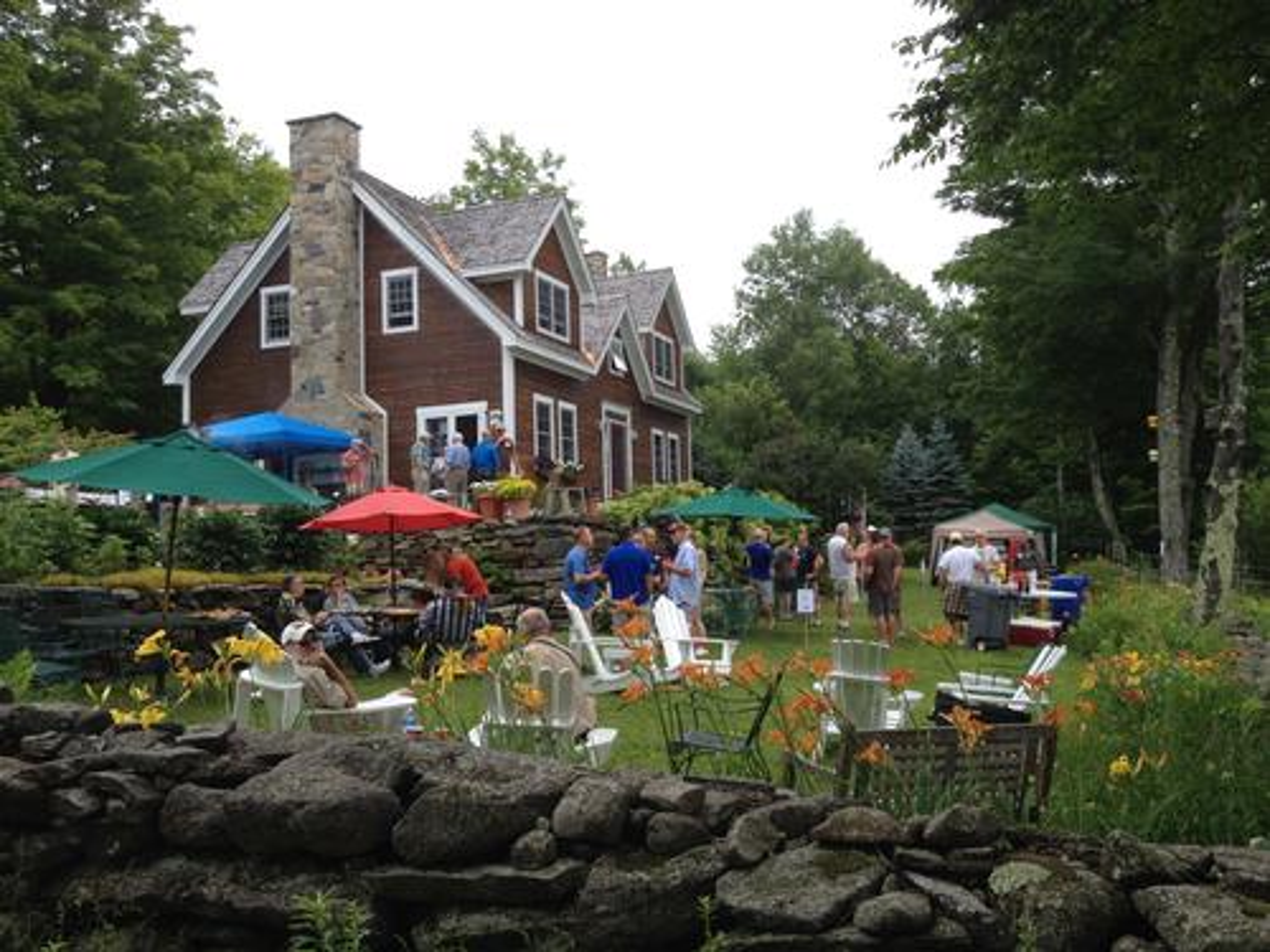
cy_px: 476
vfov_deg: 40.7
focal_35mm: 35
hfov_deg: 52.6
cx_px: 635
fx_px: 1284
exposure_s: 1/141
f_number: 2.4
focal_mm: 4.28
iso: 50
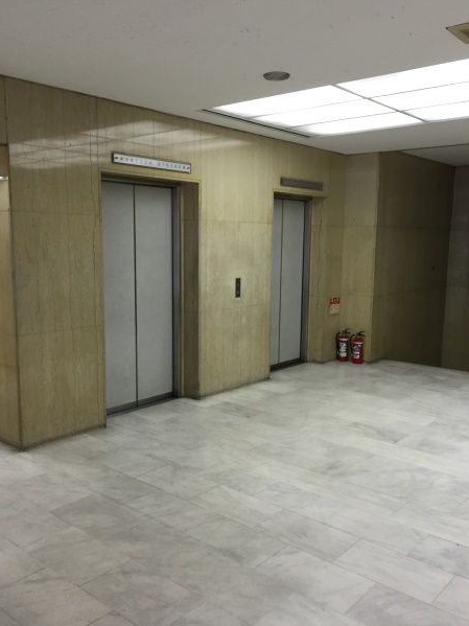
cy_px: 324
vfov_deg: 58.3
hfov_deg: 45.4
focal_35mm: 31
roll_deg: -0.6
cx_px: 231
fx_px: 560
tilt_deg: -7.1
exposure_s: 1/30
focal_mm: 4.15
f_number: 2.2
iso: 50
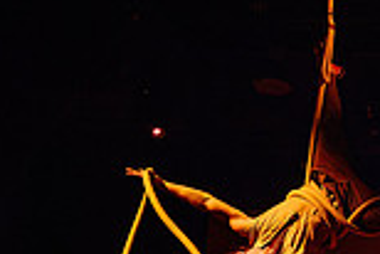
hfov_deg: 15.1
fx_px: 1194
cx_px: 730
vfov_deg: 11.7
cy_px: 358
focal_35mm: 113
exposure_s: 1/160
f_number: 2.8
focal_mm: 28.5
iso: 1600
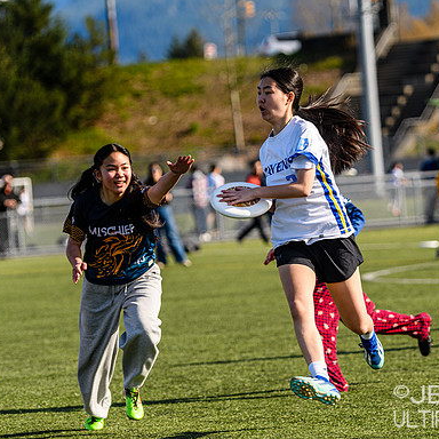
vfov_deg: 6.7
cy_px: 220
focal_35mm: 260
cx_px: 318
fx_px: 3730
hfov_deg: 6.7
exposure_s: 1/2500
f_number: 3.2
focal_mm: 135
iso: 160
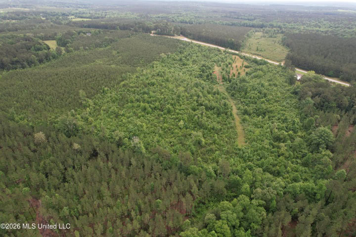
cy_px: 118
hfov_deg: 78.6
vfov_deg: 57.2
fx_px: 218
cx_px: 178
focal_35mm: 22
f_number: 2.8
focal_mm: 8.4
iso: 100
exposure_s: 1/30
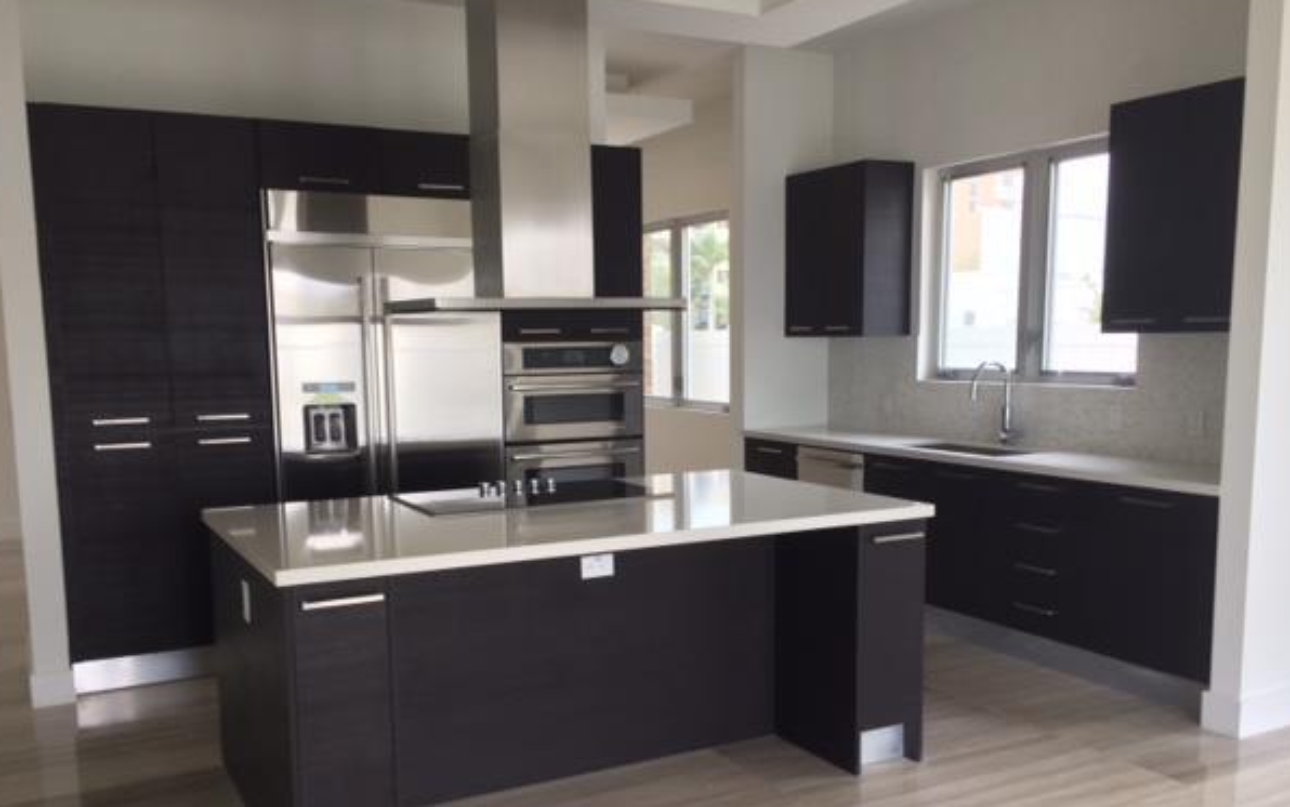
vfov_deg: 38.1
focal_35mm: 33
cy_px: 498
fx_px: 1161
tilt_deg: -9.2
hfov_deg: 58.1
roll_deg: -0.7
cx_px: 660
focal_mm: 4.15
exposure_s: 1/30
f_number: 2.2
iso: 32
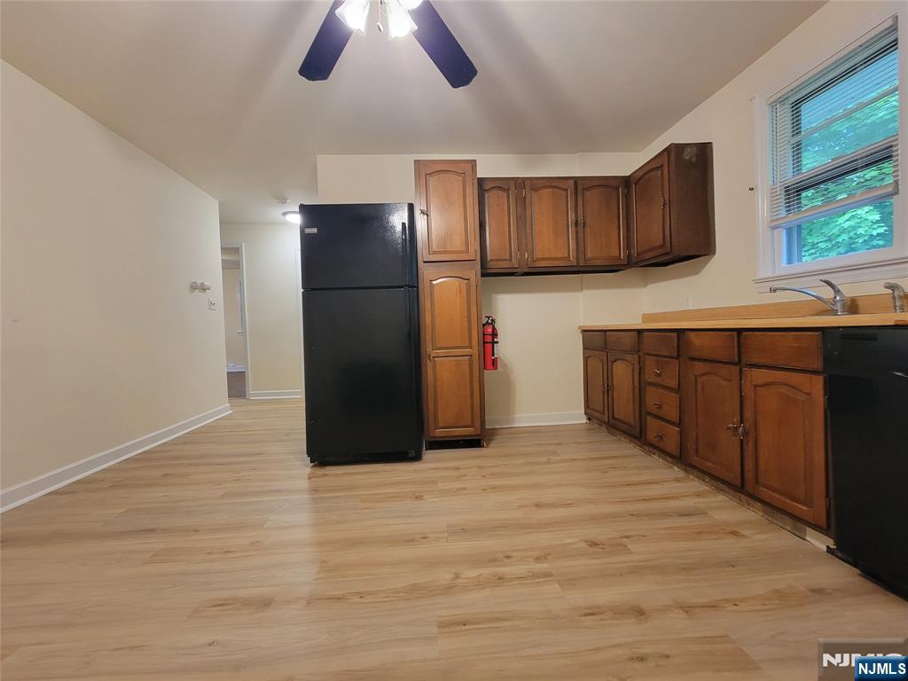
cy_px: 340
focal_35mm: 13
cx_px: 454
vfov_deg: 89.9
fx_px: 341
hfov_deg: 106.2
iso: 320
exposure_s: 1/30
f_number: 2.2
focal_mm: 2.2
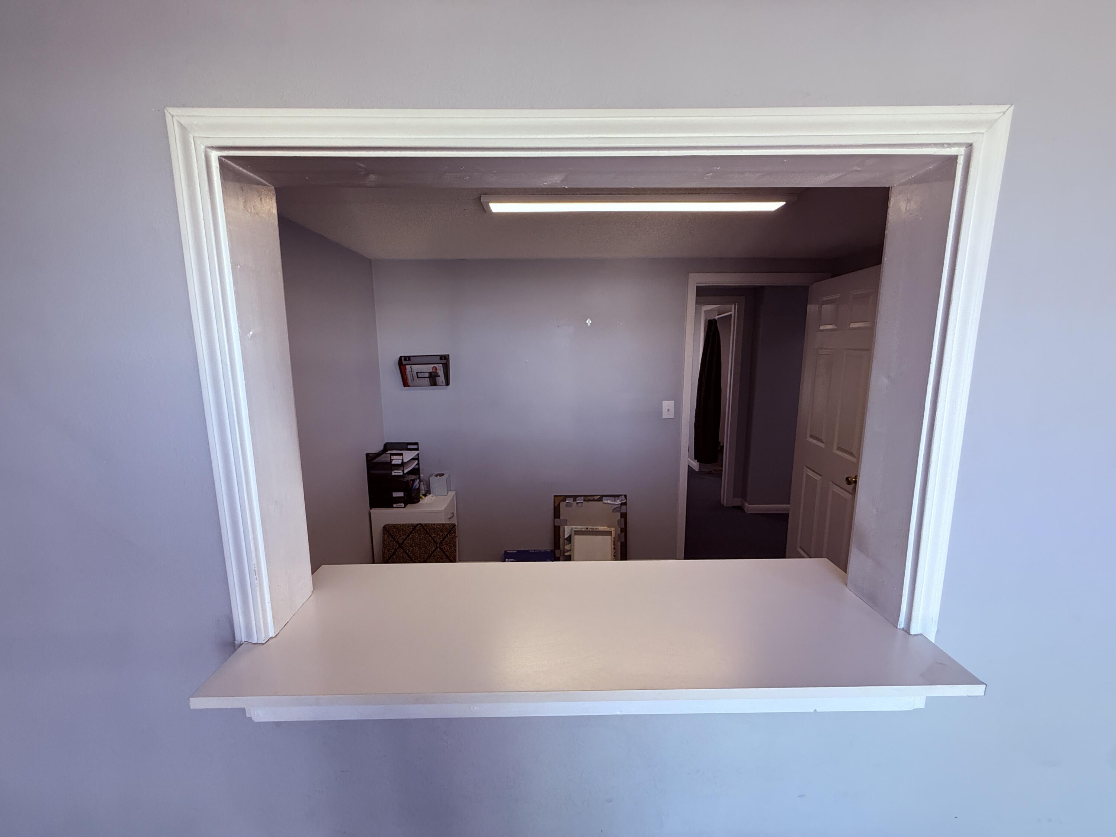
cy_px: 418
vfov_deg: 85.7
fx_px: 451
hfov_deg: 102.1
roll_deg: -0.1
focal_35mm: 14
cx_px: 558
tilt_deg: -7.7
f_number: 2.2
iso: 250
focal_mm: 2.22
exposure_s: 1/120
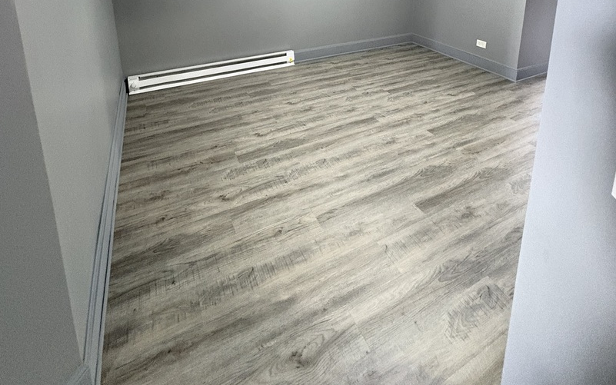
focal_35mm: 20
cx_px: 305
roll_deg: +0.8
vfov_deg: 50.0
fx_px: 336
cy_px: 11
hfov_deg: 85.0
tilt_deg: -10.0
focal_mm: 2.22
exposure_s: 1/60
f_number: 2.2
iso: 640
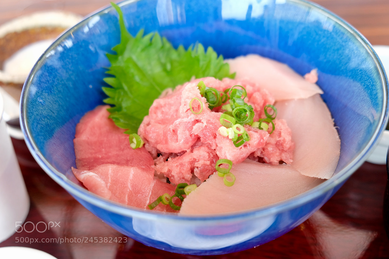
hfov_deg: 46.4
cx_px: 194
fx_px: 454
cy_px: 130
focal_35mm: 42
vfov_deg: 31.9
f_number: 3.2
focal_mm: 27.7
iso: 640
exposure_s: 1/125
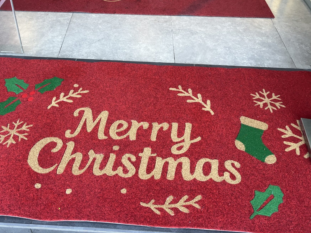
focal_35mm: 38
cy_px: 87
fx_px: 341
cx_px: 122
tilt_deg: -42.1
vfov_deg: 37.5
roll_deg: +0.0
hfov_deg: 48.6
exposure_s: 1/121
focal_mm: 5.1
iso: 100
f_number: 1.6
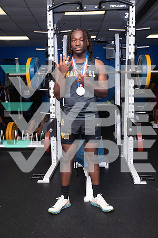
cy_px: 119
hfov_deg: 35.1
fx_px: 250
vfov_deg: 50.7
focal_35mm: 38
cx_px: 79
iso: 500
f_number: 6.3
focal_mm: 38
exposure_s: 1/400
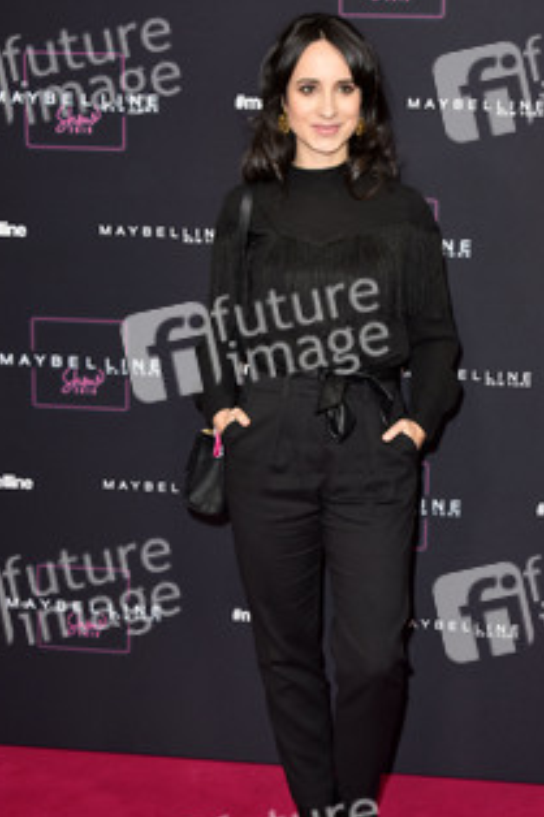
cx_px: 331
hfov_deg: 26.4
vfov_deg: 38.8
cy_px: 471
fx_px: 1157
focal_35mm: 51
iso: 640
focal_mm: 40
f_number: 5.6
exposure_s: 1/160
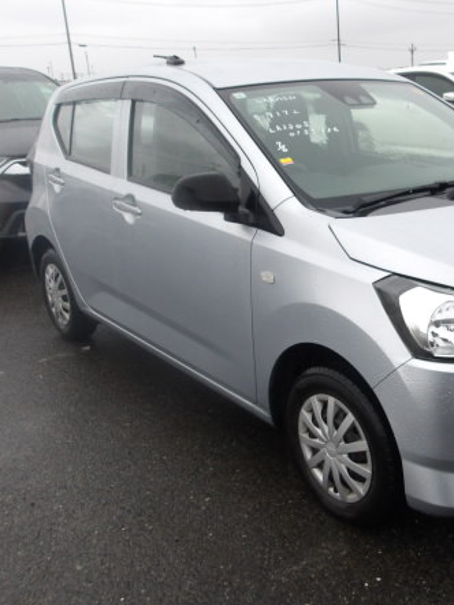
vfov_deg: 47.9
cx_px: 361
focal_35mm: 39
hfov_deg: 35.6
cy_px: 317
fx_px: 682
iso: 369
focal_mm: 4.9
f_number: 10.4
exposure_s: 1/60
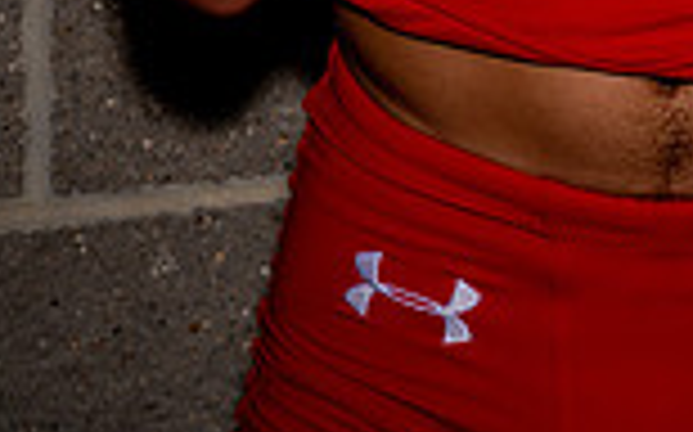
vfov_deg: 6.9
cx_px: 648
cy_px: -572
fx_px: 3378
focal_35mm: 179
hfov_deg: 11.6
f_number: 8
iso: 100
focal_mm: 60
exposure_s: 1/250
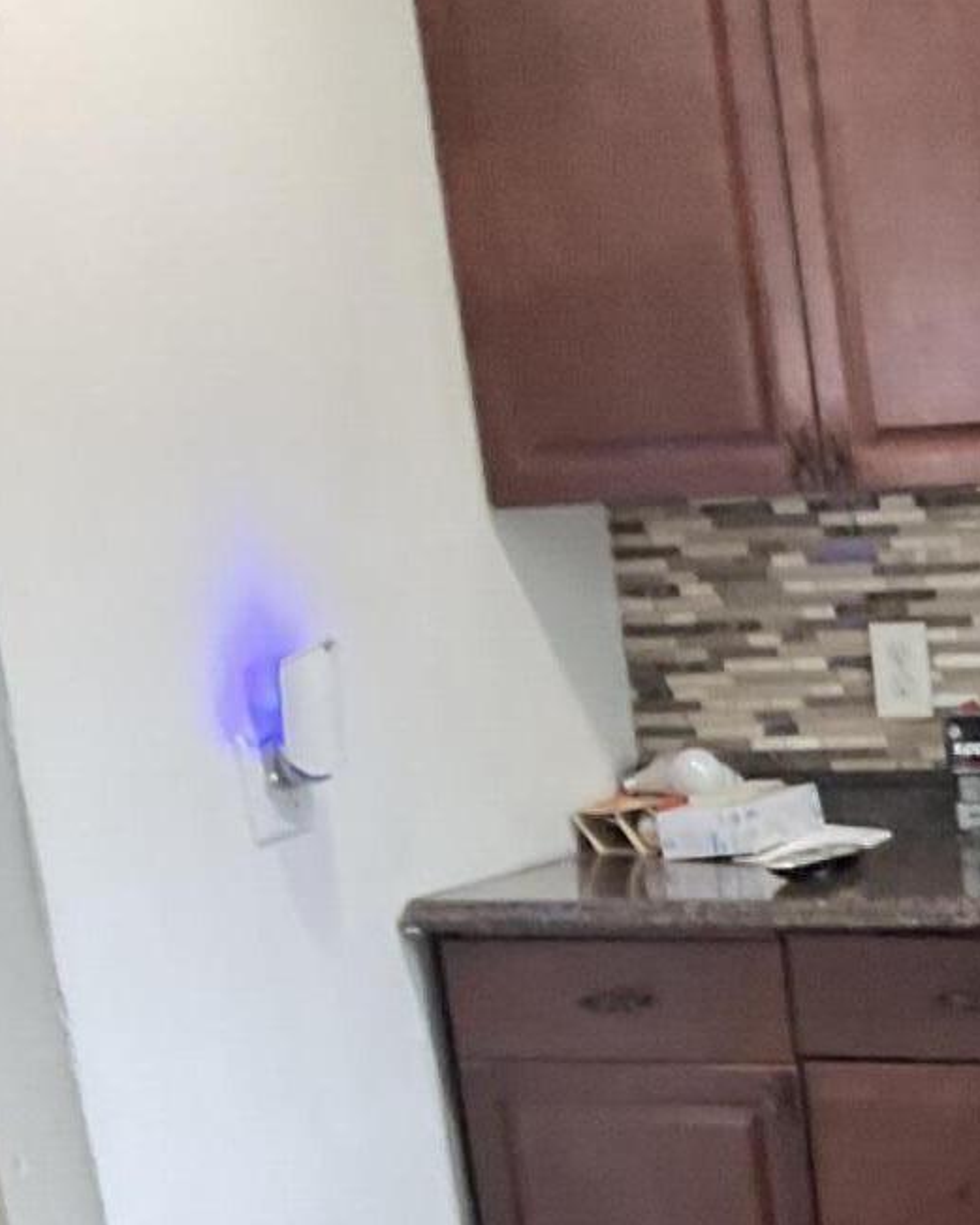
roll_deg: +5.0
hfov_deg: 16.4
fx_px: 3153
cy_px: 1455
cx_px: 1375
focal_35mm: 87
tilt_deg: -20.6
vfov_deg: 20.6
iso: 400
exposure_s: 1/30
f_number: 1.8
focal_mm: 3
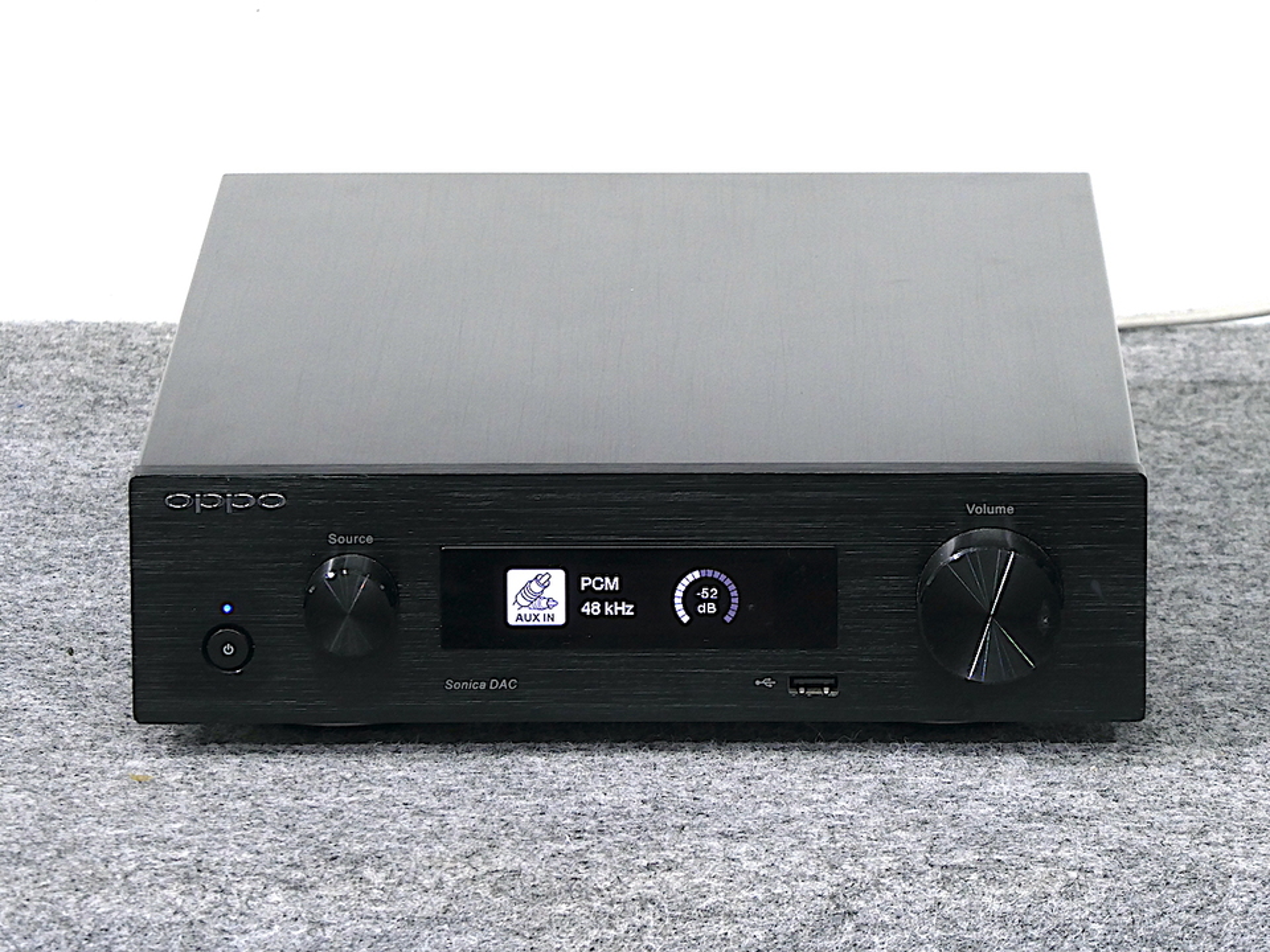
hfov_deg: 9.2
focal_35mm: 214
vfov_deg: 6.9
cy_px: 476
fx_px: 7851
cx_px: 635
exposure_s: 1/5
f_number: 5.6
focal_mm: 38.4
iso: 200
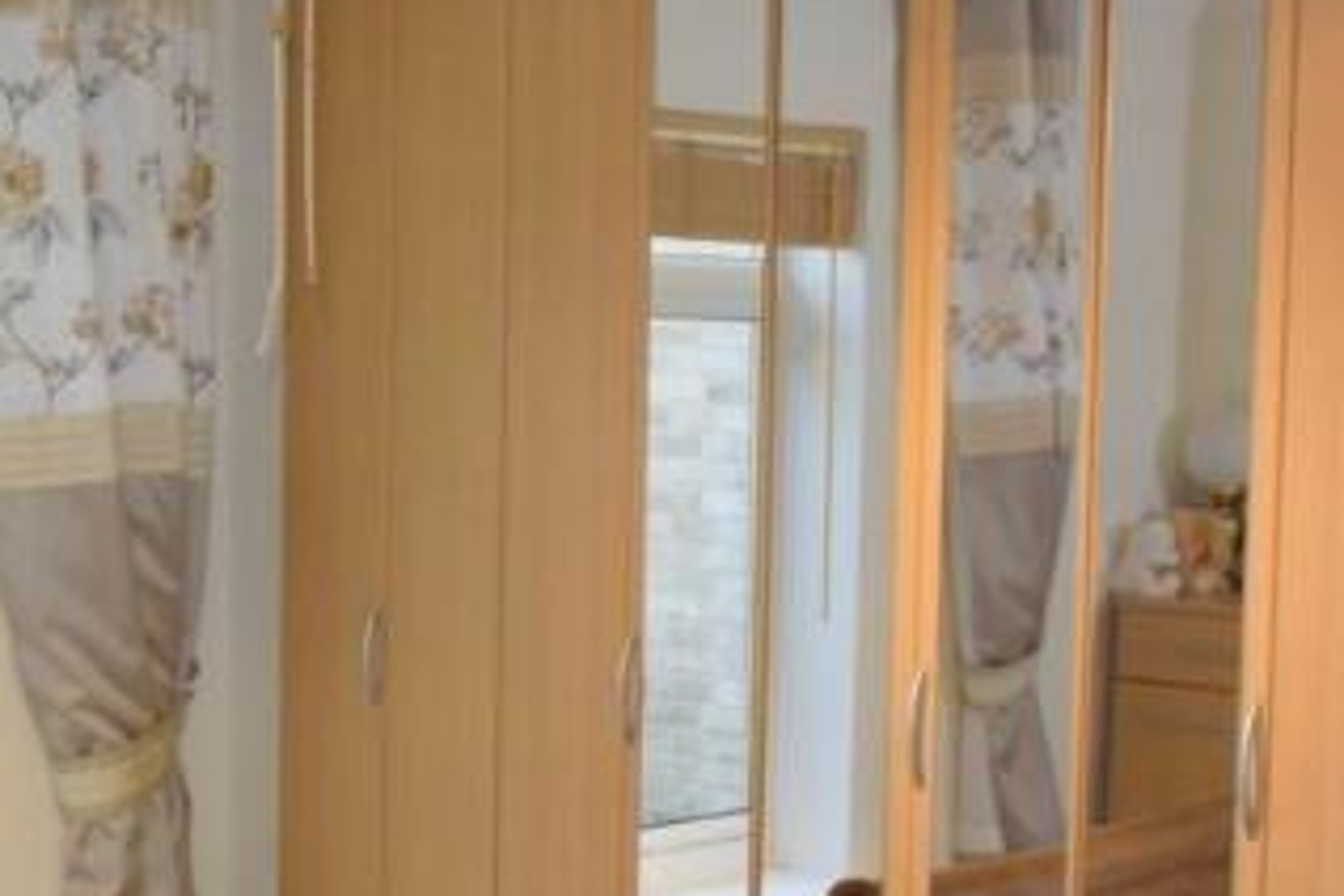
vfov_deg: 18.9
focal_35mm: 72
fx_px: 2688
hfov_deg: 26.7
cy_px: 547
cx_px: 23
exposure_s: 1/125
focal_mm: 13.1
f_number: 4
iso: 720
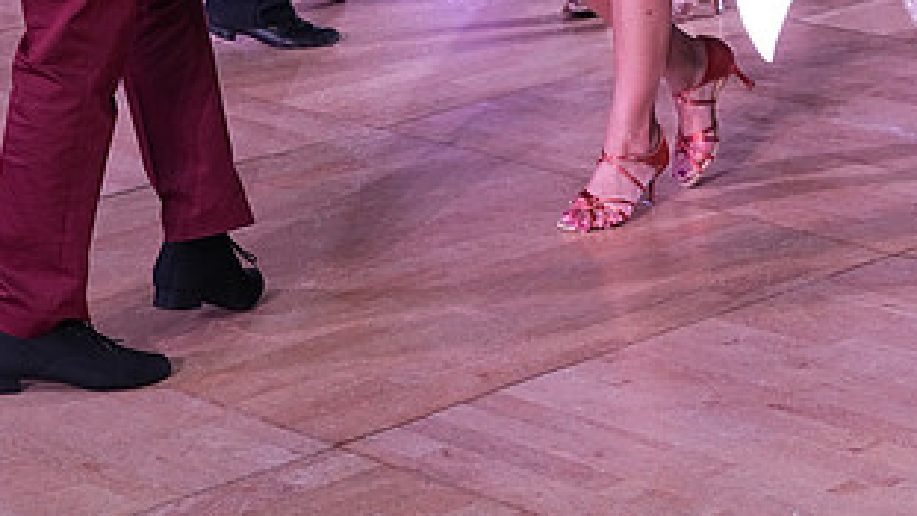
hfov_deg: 17.7
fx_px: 2942
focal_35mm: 121
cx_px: 397
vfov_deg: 9.7
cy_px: -248
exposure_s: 1/250
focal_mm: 62
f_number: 8
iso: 3200
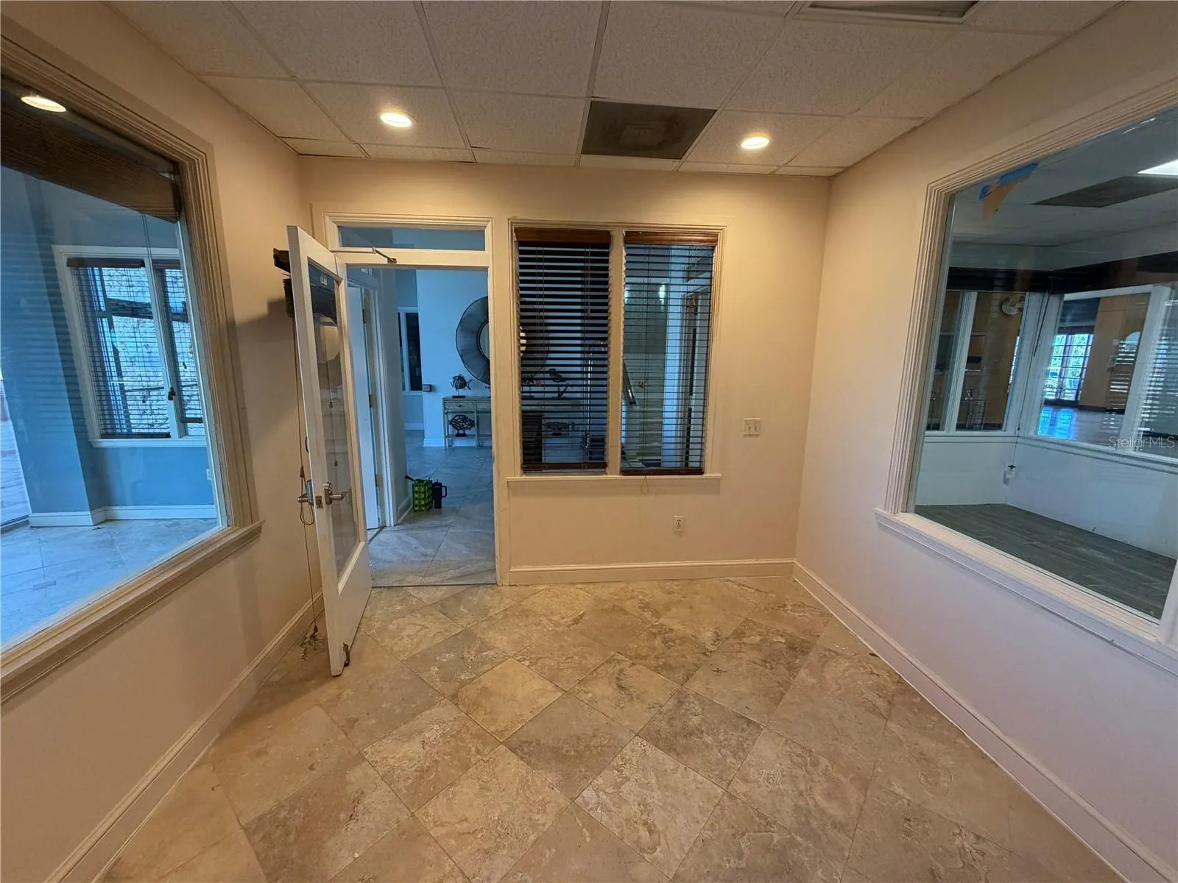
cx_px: 589
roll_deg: -0.6
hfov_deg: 102.1
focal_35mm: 14
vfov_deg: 85.7
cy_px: 442
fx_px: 476
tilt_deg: -11.4
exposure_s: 1/60
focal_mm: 2.22
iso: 200
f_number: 2.2
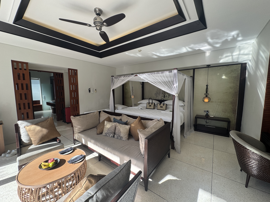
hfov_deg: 102.1
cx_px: 135
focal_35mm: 14
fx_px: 109
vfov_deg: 85.7
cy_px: 101
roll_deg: +0.4
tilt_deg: -5.7
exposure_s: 1/168
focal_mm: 2.22
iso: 40
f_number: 2.2
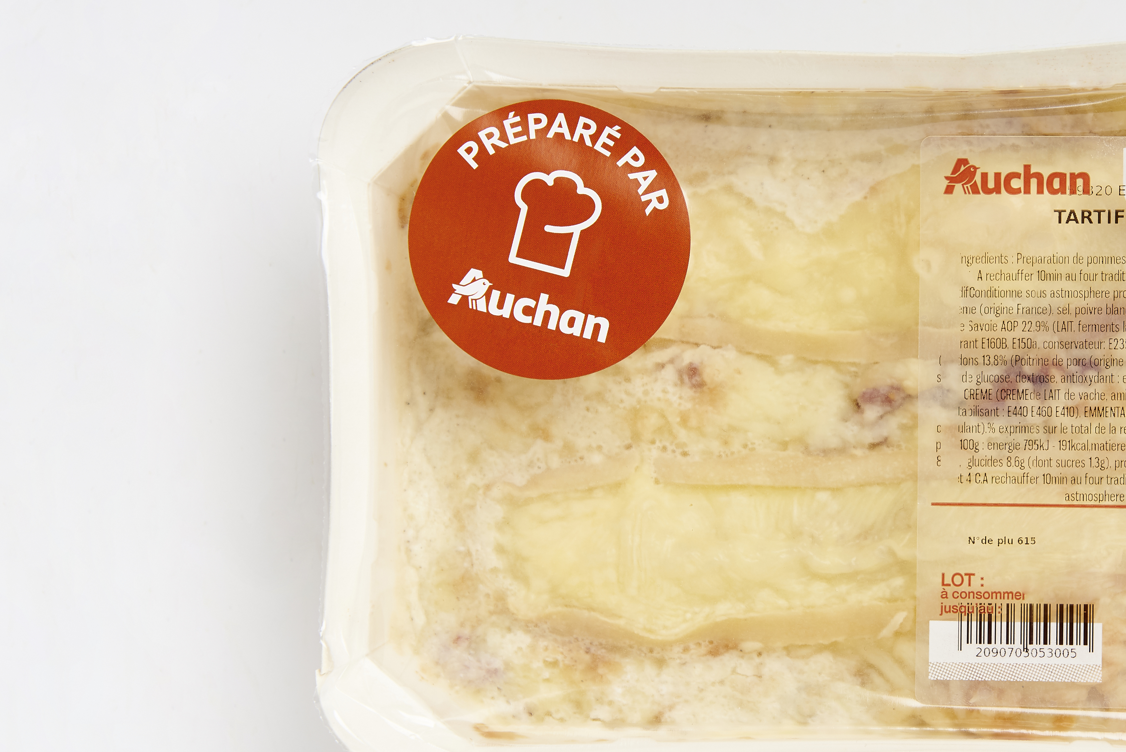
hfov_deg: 18.8
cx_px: 888
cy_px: 383
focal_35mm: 108
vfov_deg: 12.7
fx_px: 3379
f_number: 6.3
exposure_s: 1/200
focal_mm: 66
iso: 200
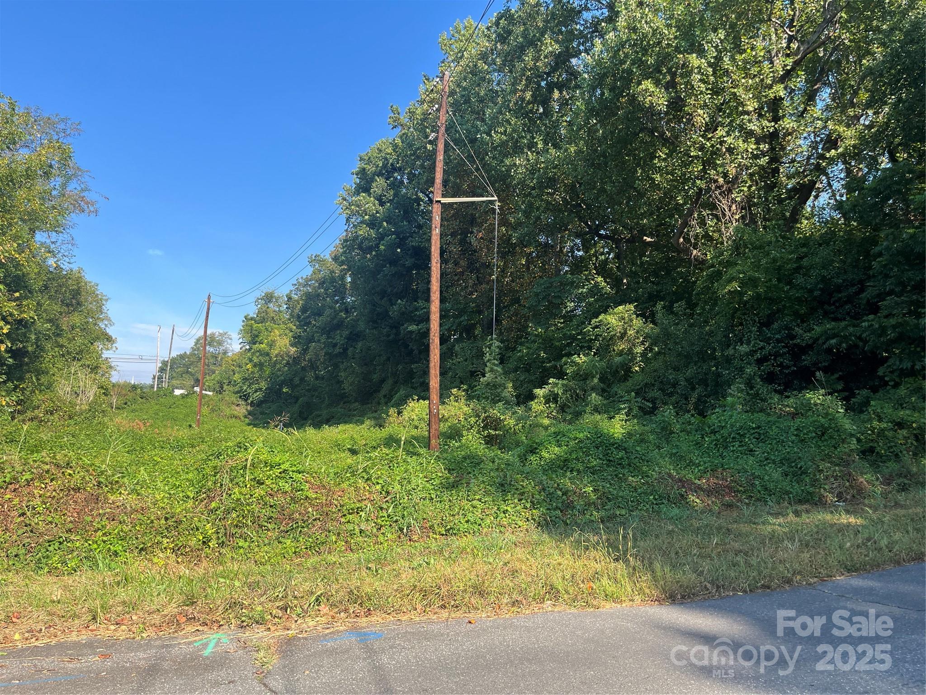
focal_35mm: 26
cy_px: 348
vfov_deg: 53.1
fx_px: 696
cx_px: 463
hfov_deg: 67.3
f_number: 1.6
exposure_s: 1/1225
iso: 50
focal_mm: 5.1
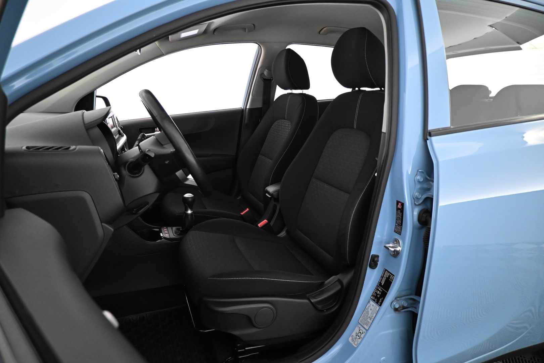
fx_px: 363
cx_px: 272
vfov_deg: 53.1
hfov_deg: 73.7
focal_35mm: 24
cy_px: 182
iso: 3200
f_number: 3.5
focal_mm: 16
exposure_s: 1/60
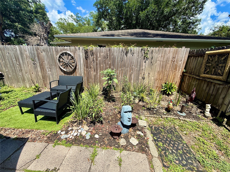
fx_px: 93
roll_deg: -2.2
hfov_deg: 102.1
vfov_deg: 85.7
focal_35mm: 14
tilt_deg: -16.1
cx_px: 115
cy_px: 86
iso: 50
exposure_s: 1/1125
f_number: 2.2
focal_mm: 2.22
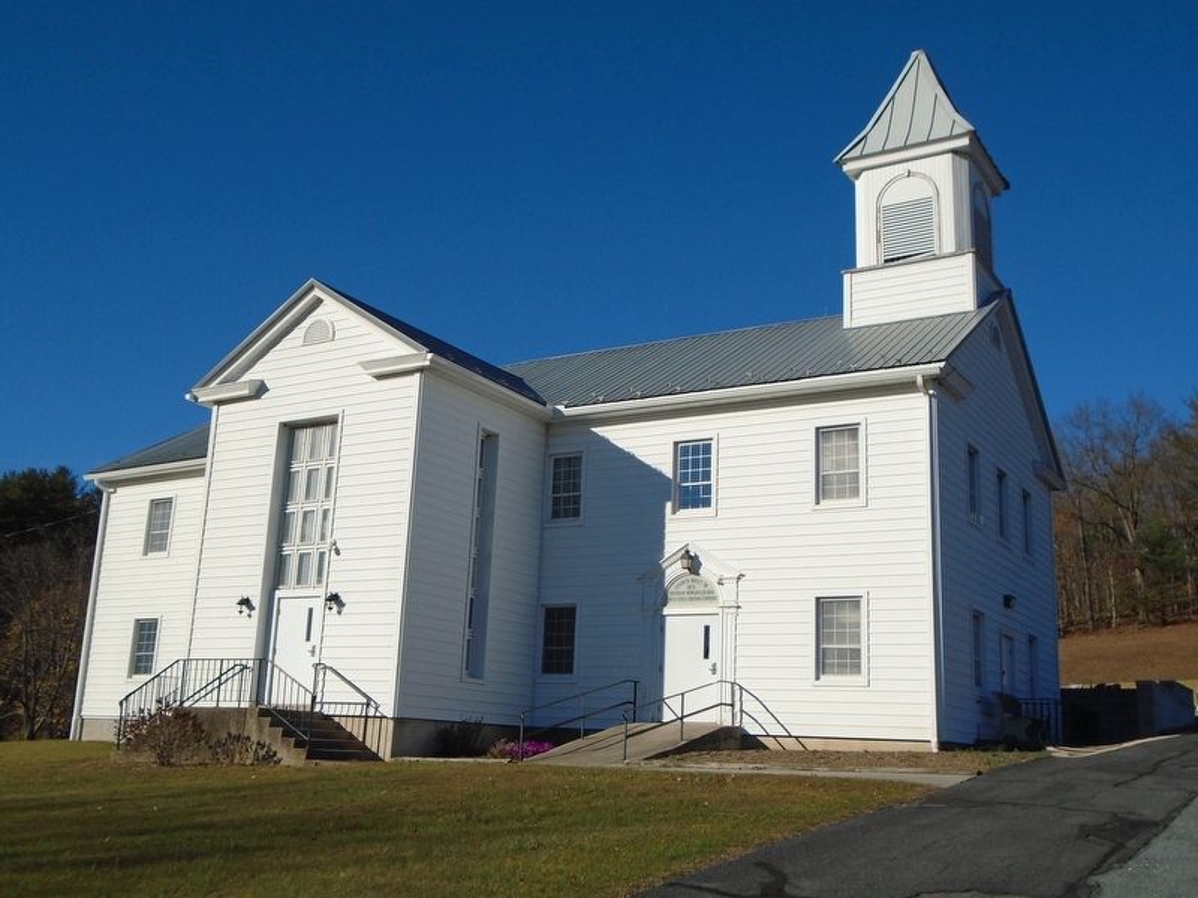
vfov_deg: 39.7
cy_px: 449
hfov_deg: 51.4
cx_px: 599
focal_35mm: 36
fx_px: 1246
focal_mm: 6.4
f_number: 9.5
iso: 100
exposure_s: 1/320
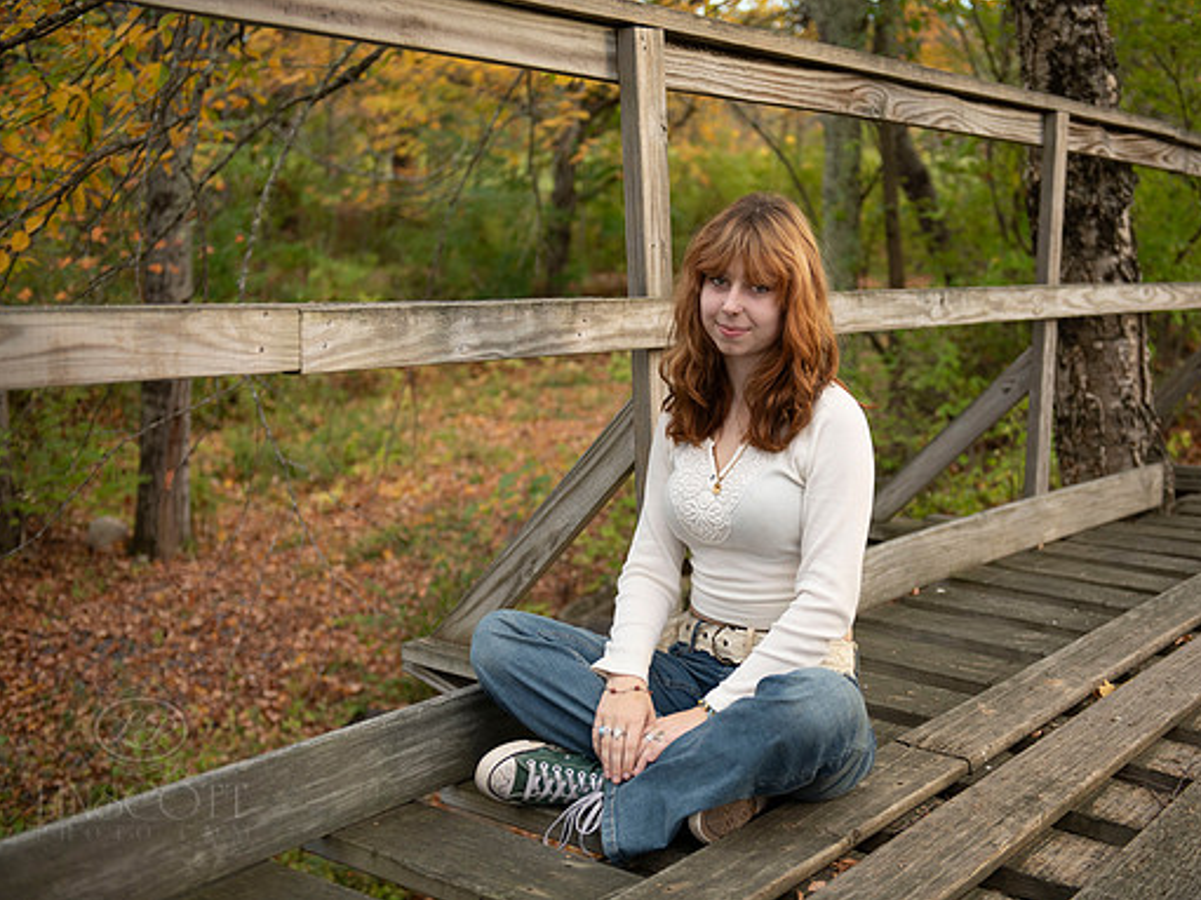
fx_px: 1665
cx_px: 653
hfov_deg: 39.6
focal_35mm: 48
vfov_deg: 30.3
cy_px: 450
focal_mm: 44
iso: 400
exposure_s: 1/320
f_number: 2.8
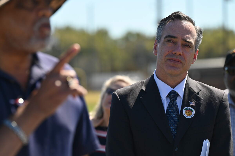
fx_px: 1304
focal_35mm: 200
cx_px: 118
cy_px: 78
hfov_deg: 10.3
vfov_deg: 6.9
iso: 100
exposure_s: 1/500
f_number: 5
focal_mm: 200
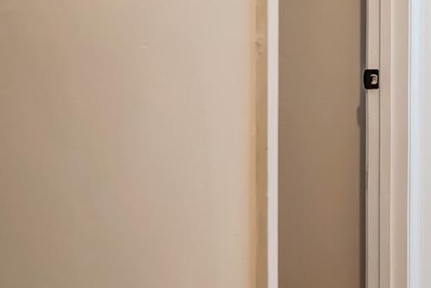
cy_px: -11
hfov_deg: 29.3
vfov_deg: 27.5
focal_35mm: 46
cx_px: 624
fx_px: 548
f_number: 4
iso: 1000
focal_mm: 14.9
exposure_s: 1/400
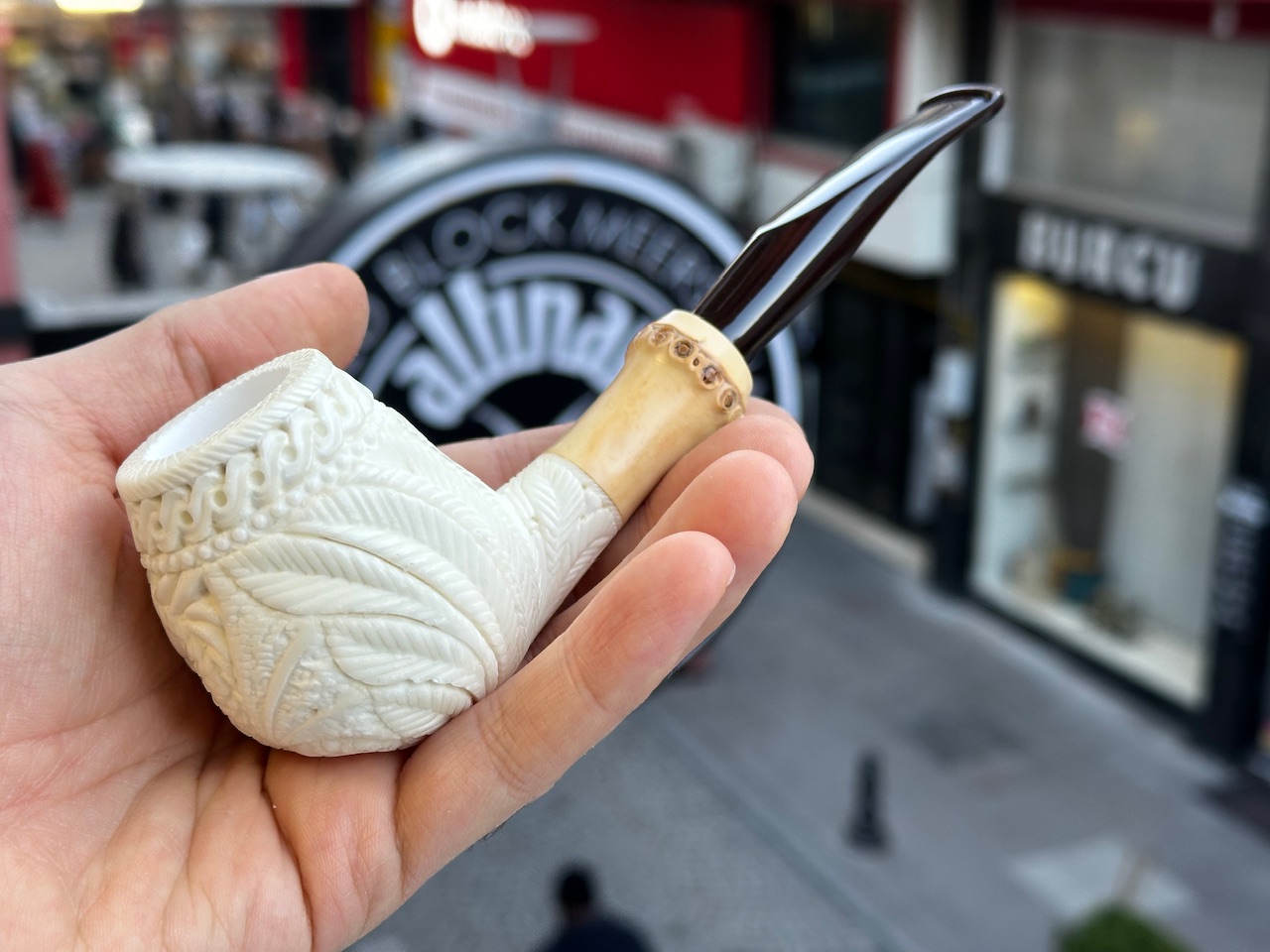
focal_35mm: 48
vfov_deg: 30.3
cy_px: 476
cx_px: 635
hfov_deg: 39.7
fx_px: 1761
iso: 50
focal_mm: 6.86
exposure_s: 1/100
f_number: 1.78
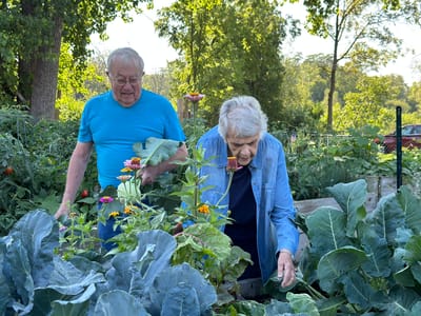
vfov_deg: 30.3
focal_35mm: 48
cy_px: 158
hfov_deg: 39.7
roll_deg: -0.8
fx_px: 584
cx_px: 210
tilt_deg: -5.3
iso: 80
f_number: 1.78
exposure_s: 1/594
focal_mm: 6.86
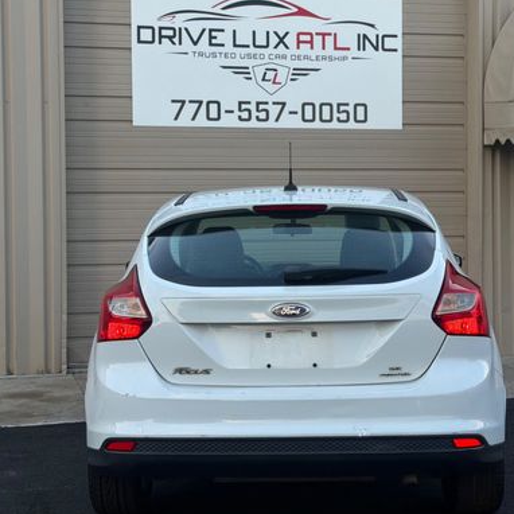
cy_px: 229
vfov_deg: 24.3
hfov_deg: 24.3
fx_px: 1193
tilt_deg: -0.9
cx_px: 269
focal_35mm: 71
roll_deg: +0.7
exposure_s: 1/407
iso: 64
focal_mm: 6.76
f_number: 1.78
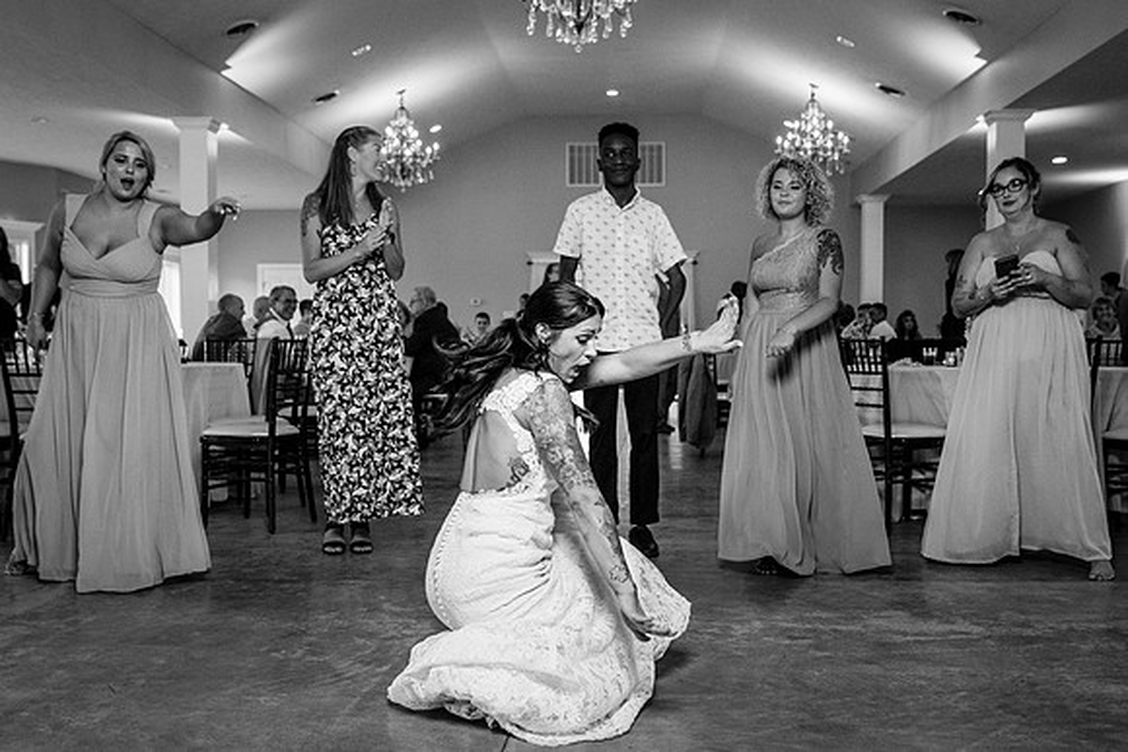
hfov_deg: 50.4
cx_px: 573
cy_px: 402
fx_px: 1197
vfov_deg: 34.9
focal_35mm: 38
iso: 2000
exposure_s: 1/250
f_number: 4
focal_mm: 32
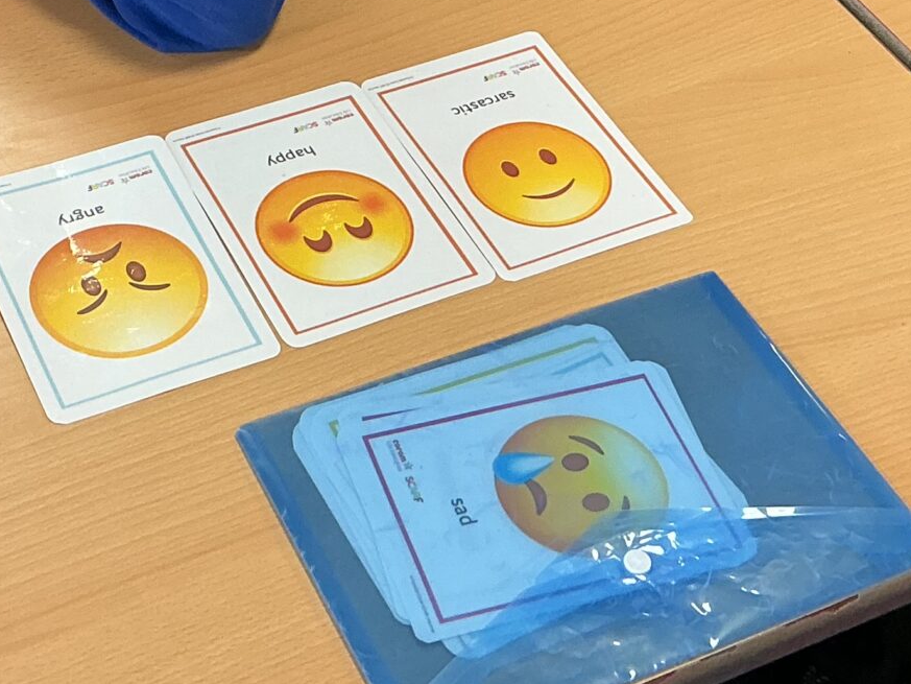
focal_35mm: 85
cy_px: -99
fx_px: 2237
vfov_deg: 16.7
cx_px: 307
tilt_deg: -38.7
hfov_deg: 22.9
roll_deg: -3.6
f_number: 1.8
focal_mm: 3
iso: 80
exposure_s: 1/60
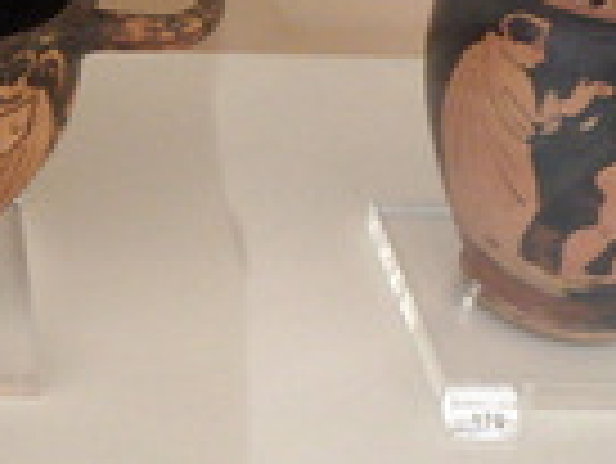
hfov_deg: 17.8
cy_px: 169
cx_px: -229
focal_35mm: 102
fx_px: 1817
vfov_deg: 14.5
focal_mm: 5
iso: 250
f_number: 3.9
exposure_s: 1/30
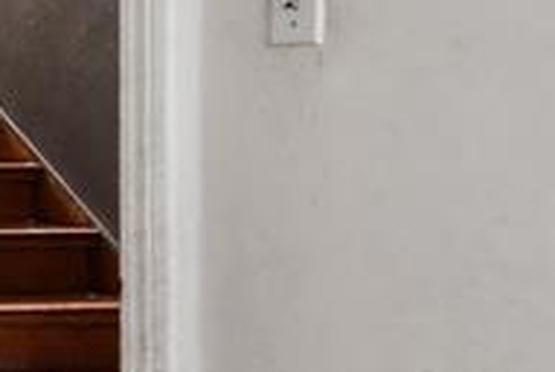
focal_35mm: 91
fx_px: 1405
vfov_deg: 15.0
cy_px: 83
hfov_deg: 13.5
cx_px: -886
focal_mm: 17
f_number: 7.1
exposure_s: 1/4
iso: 320
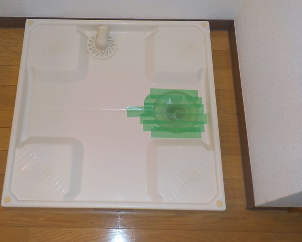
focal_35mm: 36
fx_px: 322
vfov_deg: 41.2
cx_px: 121
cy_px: 115
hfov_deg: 50.0
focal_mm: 4.1
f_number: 3.3
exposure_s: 1/30
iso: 200
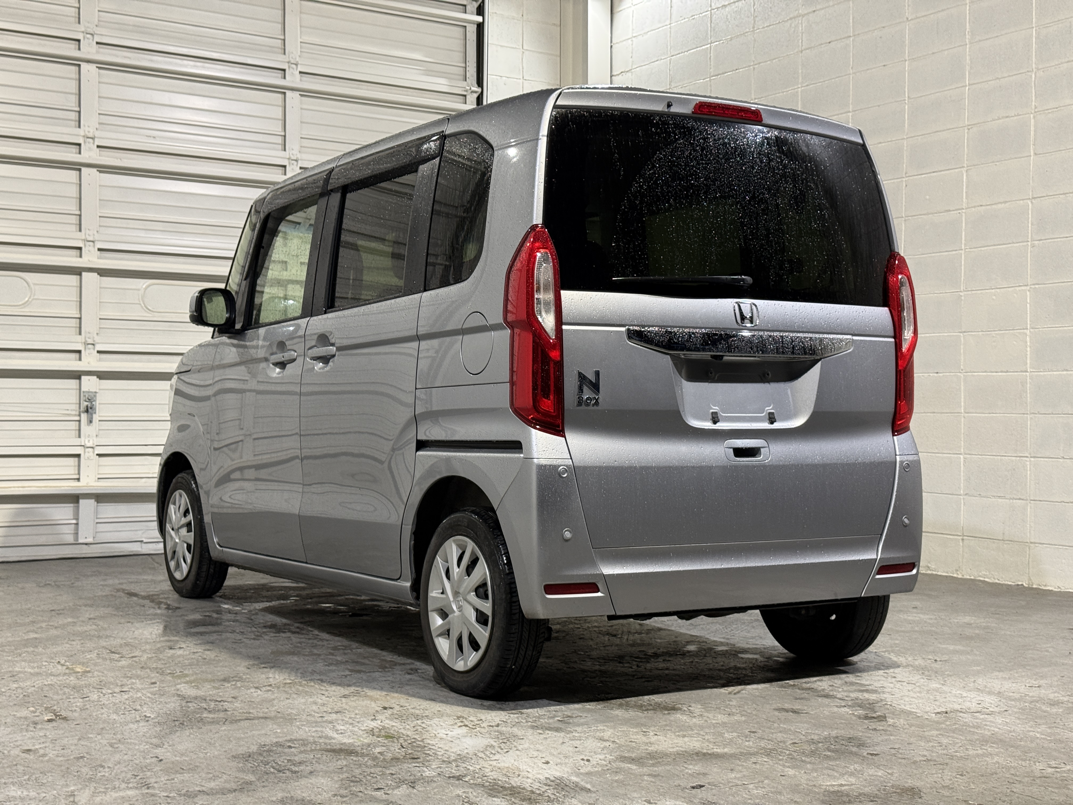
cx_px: 536
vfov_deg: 30.3
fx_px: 1488
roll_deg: +0.0
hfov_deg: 39.7
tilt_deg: +0.6
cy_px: 402
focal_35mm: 48
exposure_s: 1/60
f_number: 1.78
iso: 160
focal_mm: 6.76
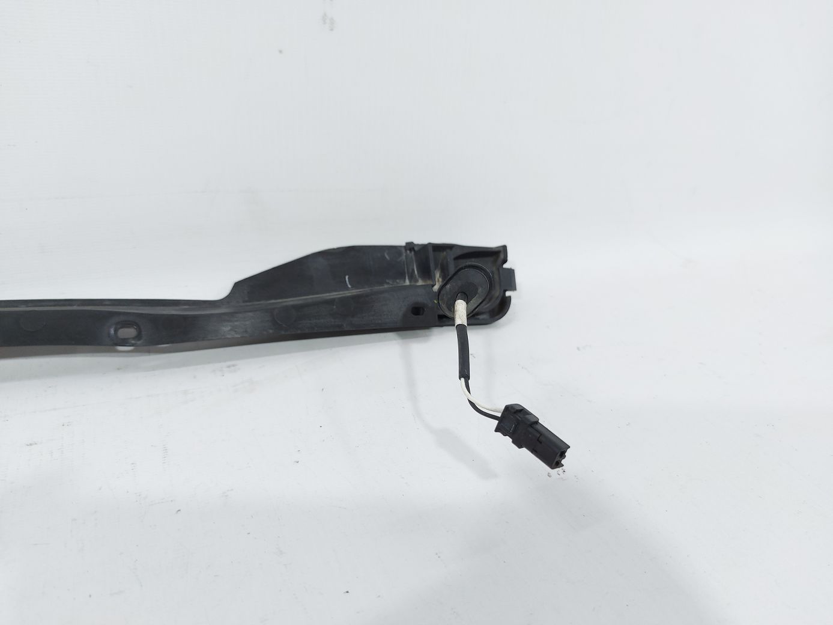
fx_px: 577
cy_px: 312
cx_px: 416
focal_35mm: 24
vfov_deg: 56.8
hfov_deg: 71.6
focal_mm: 5.23
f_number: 1.8
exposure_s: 1/50
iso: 50
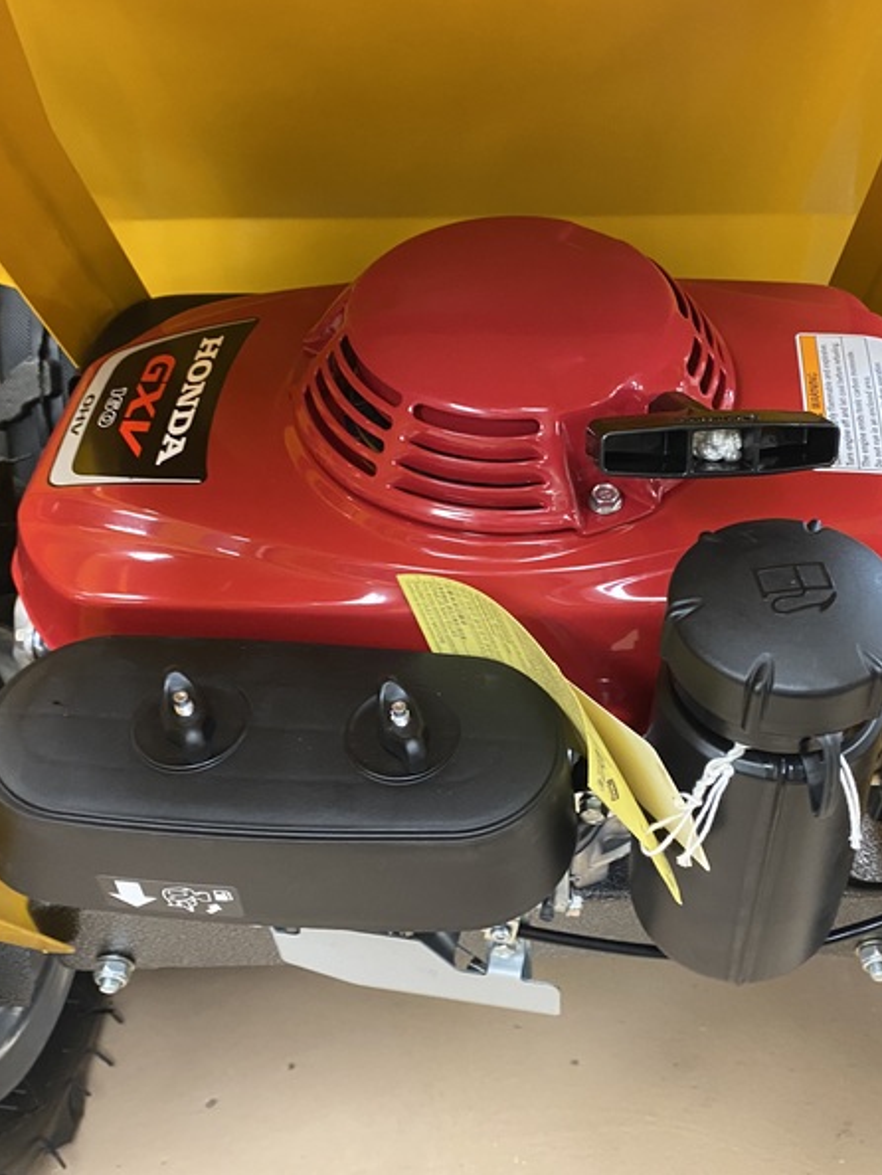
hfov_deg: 40.5
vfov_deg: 52.6
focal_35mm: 35
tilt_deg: -41.3
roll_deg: +1.9
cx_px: 538
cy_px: 586
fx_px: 1188
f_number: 1.8
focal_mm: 4.25
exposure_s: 1/40
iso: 400
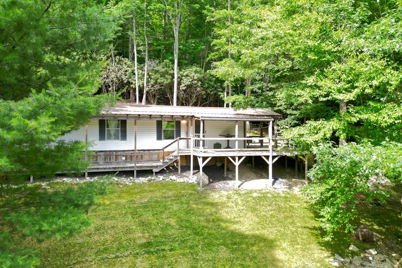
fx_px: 290
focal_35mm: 26
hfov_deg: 69.4
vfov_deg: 49.6
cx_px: 207
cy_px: 131
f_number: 1.7
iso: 100
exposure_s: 1/500
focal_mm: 6.7
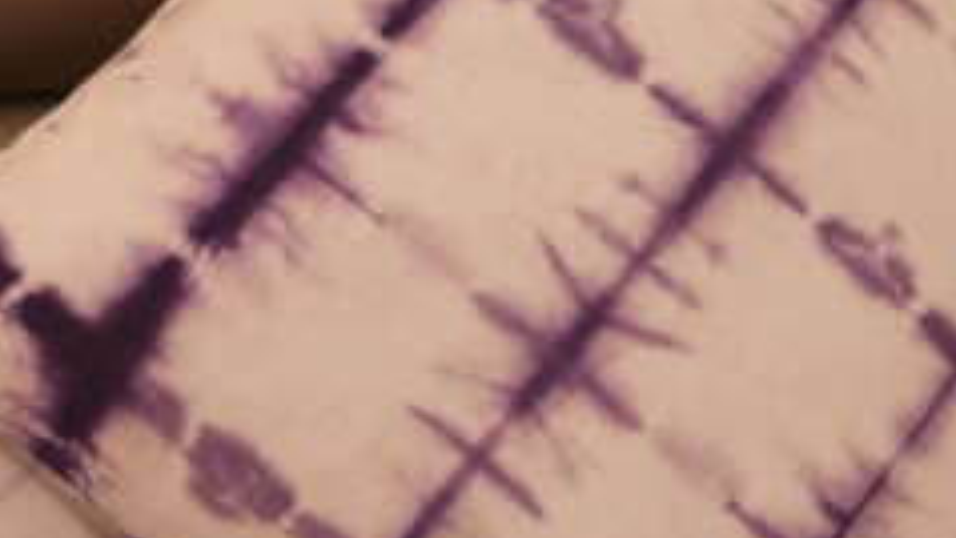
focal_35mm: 95
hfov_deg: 21.8
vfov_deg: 12.7
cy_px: 341
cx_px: 44
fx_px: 2409
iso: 3200
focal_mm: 36
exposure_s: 1/250
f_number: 4
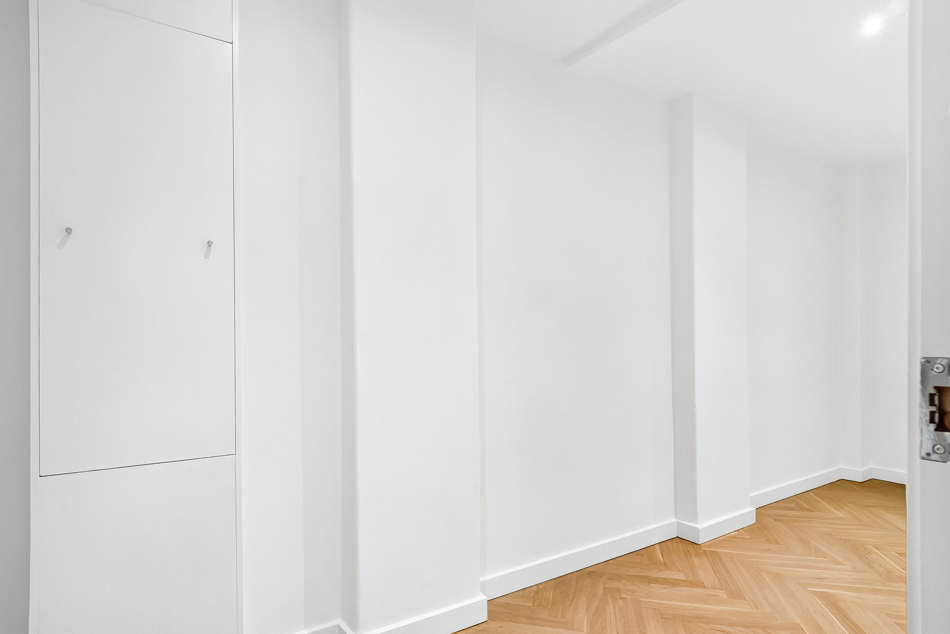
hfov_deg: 90.0
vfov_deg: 67.4
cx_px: 475
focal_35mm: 18
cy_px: 317
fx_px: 475
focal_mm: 12
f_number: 10
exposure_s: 1/2.5
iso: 200
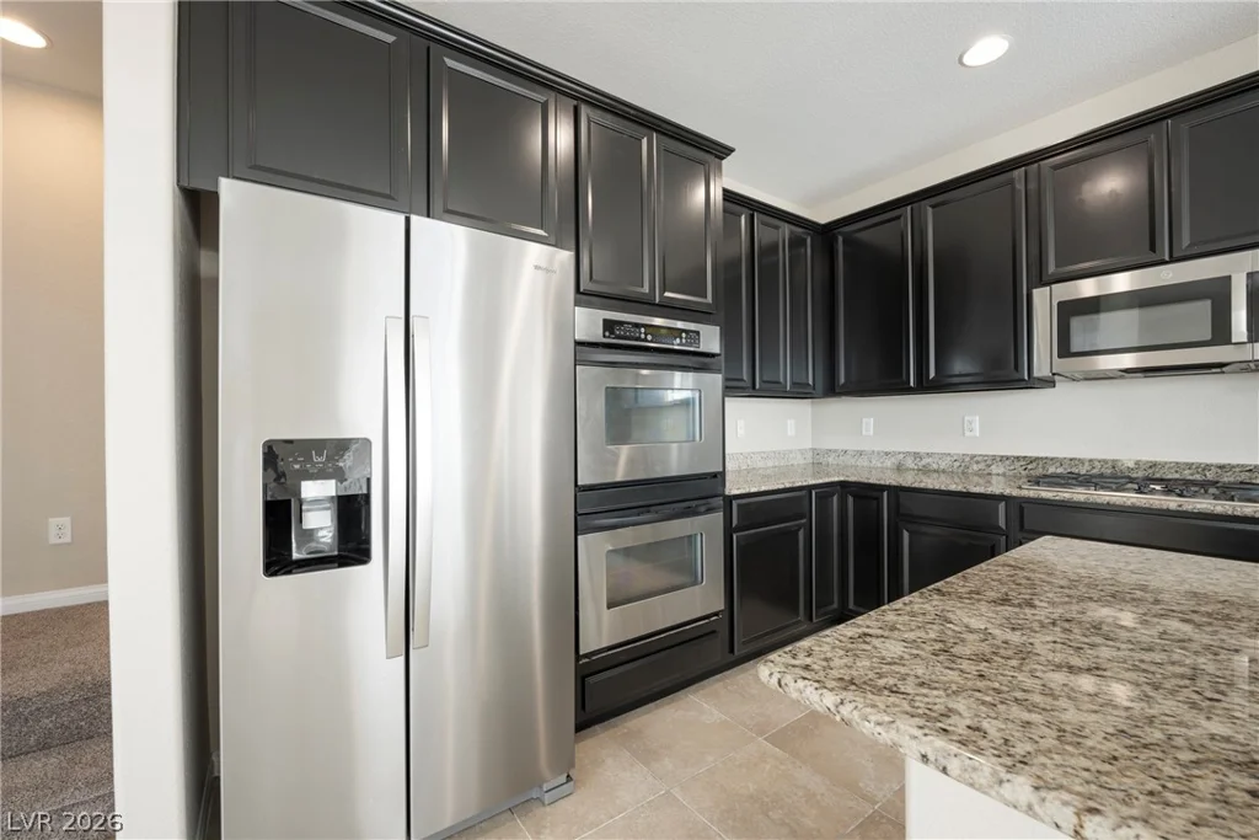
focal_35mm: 14
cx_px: 630
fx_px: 493
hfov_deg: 103.9
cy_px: 420
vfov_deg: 80.8
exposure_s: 1/1.25
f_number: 9
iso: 100
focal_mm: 14.1
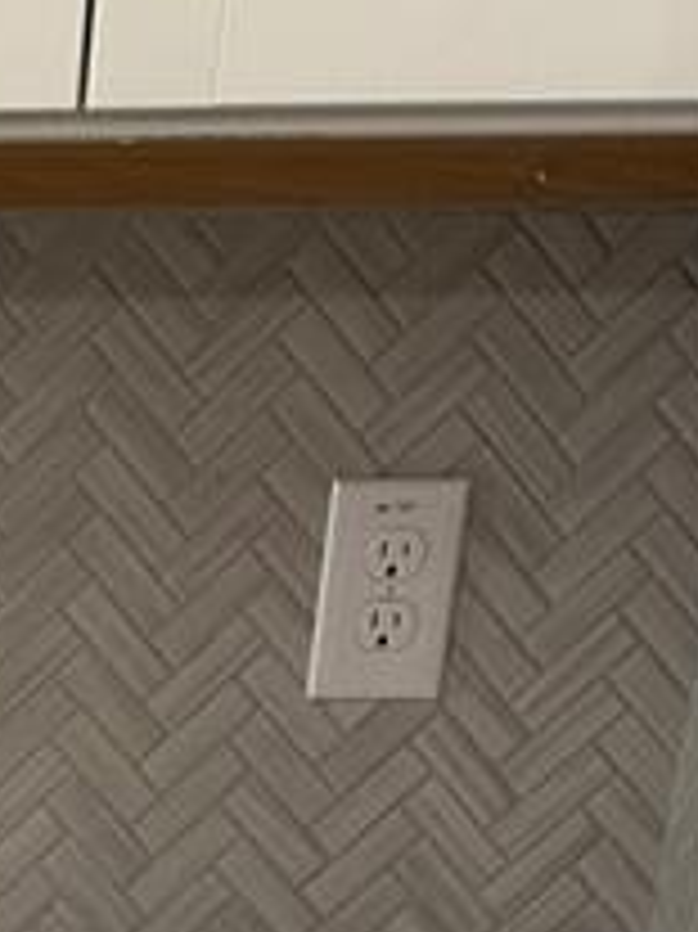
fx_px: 2395
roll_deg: -1.0
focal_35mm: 89
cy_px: 1580
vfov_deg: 18.3
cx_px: -572
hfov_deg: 14.5
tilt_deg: -22.4
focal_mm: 6.86
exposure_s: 1/60
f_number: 1.78
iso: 125
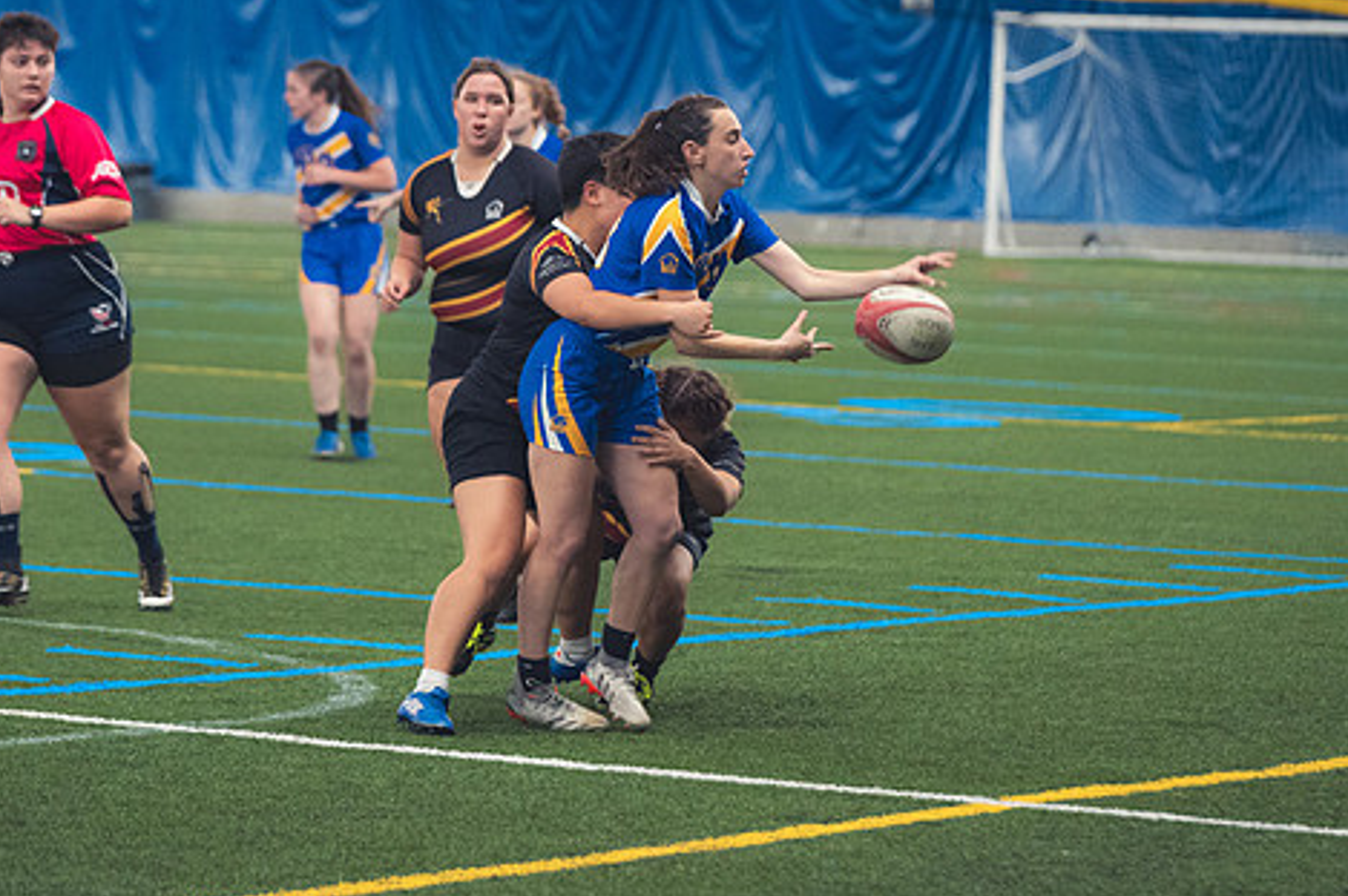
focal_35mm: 194
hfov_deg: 10.6
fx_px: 7259
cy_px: 356
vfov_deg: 7.1
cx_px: 535
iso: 3600
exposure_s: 1/320
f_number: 2.8
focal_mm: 105
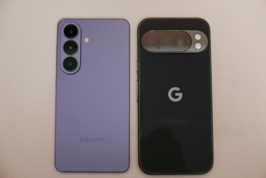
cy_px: 89
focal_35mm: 70
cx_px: 133
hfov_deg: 28.8
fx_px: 517
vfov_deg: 19.5
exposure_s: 1/60
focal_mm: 31.5
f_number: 2.8
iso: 200
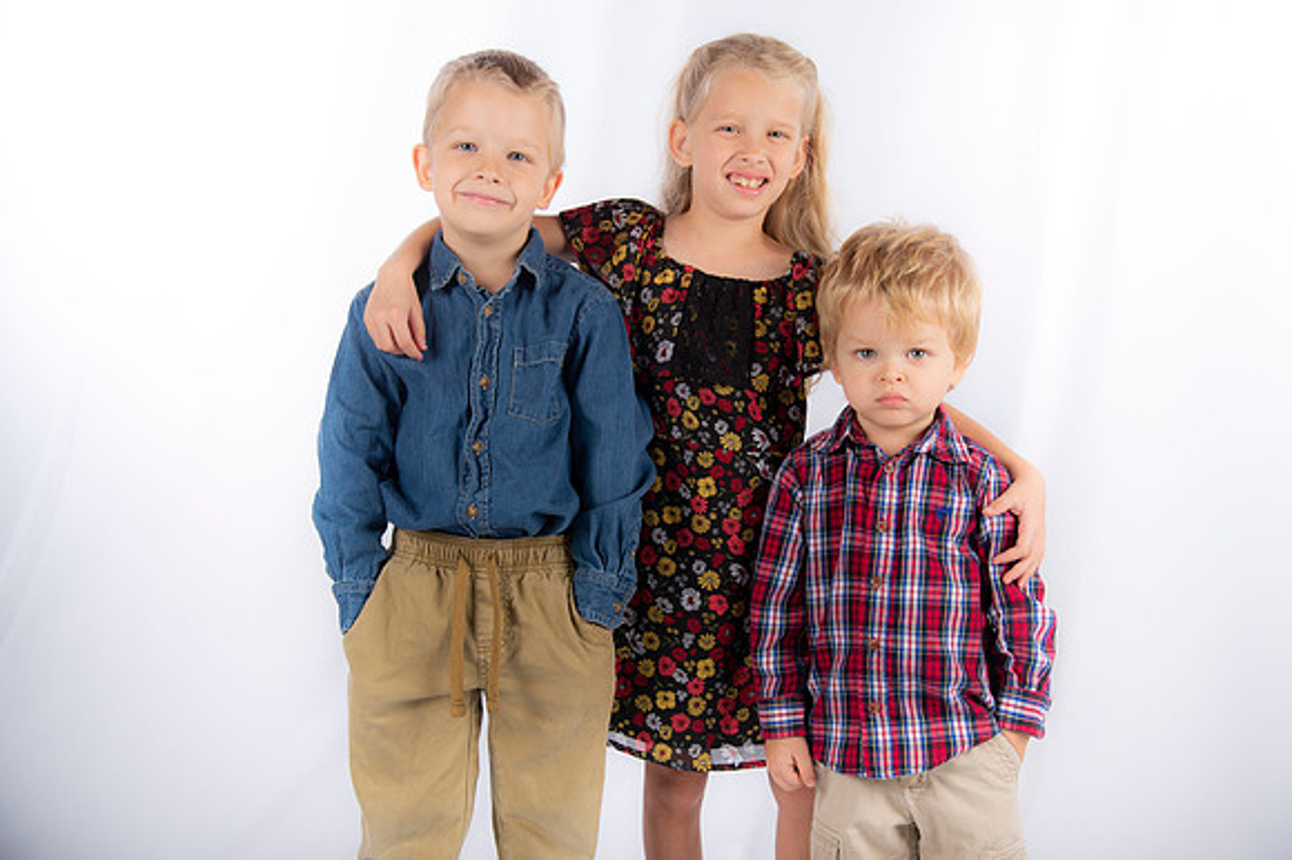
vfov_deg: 28.0
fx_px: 1722
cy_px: 430
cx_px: 646
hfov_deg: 41.1
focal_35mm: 48
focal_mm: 48
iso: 100
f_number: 5.6
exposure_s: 1/200
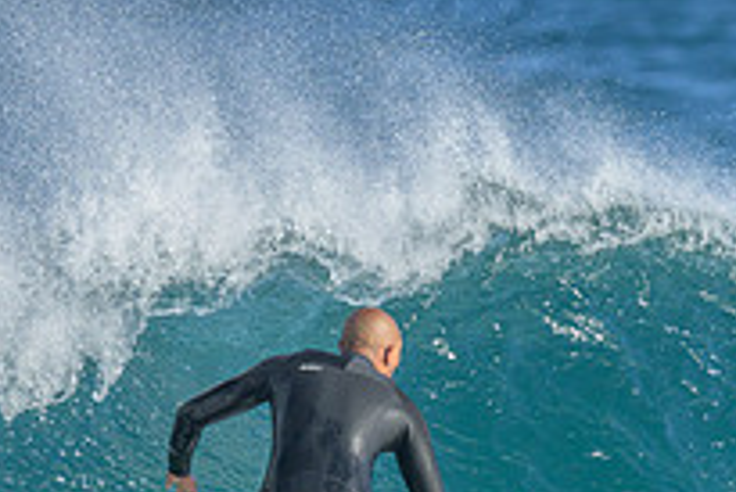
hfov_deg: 0.9
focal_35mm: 2267
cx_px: 571
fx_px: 46379
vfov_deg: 0.6
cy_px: 659
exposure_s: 1/2000
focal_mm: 800
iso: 500
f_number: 6.3
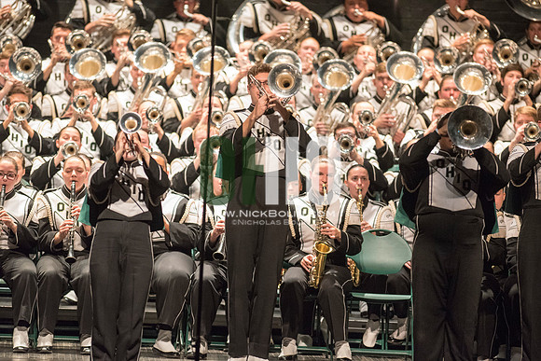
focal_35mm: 300
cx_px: 270
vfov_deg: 4.6
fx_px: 4509
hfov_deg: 6.9
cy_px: 180
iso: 4000
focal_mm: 300
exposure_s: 1/320
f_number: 2.8
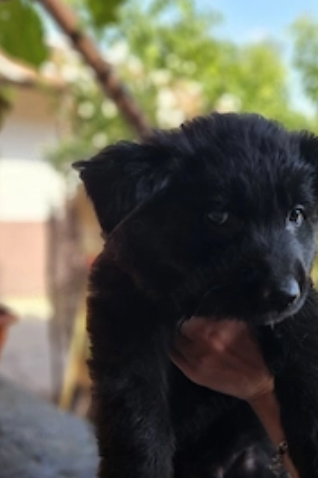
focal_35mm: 36
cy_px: 282
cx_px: 262
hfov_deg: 35.4
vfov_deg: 52.9
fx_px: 478
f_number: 1.8
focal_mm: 5.4
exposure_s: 1/294
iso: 25
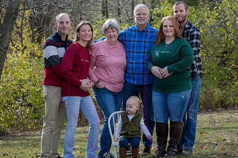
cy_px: 57
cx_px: 127
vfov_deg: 12.1
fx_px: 747
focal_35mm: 113
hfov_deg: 18.1
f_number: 5
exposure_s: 1/800
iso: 400
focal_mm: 80
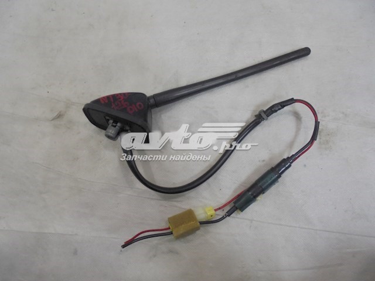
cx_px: 188
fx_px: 282
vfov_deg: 53.1
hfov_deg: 67.3
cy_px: 140
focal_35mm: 26
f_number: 3.5
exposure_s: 1/30
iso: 250
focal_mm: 4.6
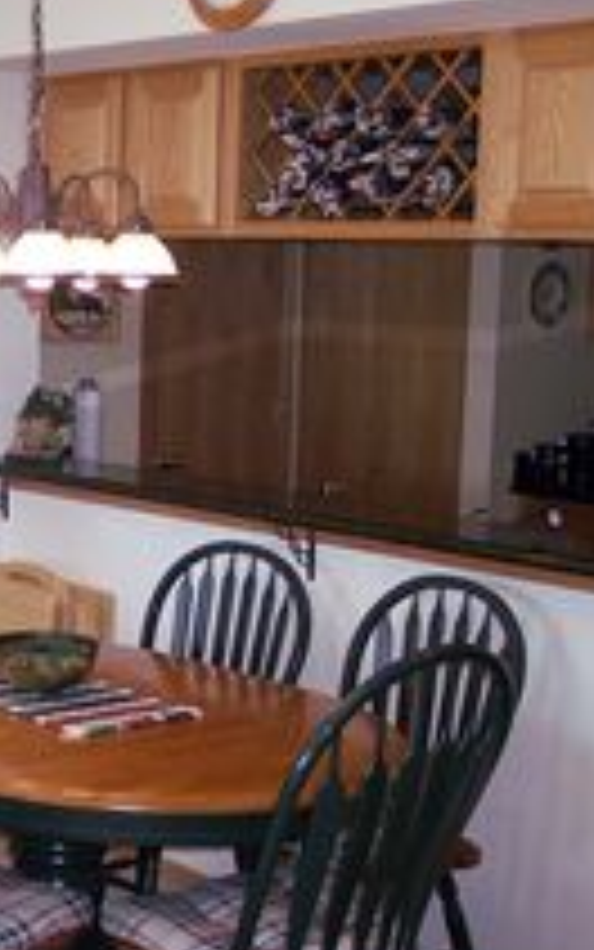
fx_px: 1864
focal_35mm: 72
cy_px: 549
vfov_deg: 28.5
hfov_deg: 17.3
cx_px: -117
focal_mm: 8
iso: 100
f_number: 2.8
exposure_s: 1/60
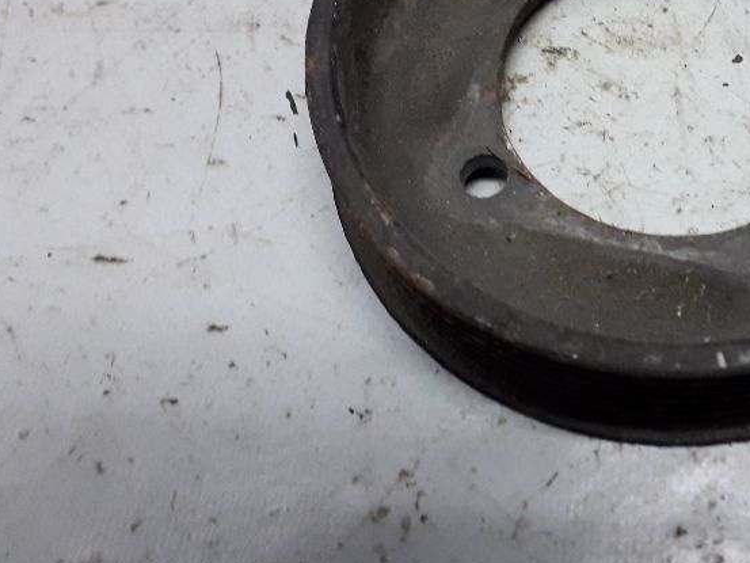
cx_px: 624
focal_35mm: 50
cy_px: 91
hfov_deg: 36.6
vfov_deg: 28.3
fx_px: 1084
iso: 200
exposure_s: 1/33
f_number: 1.9
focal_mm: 3.6
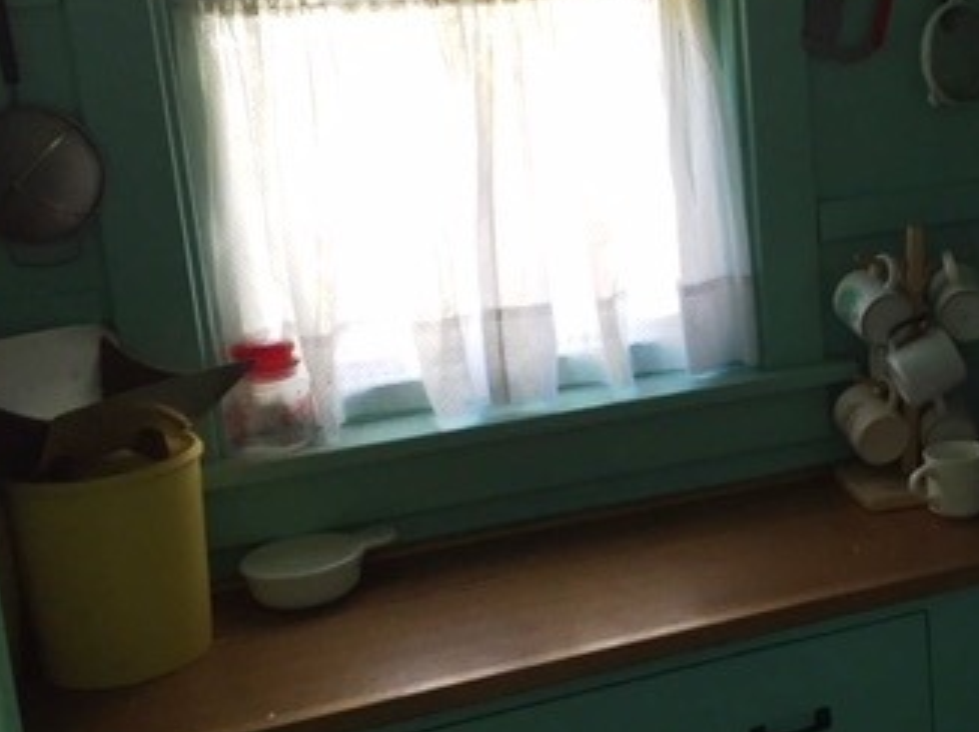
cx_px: 871
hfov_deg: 32.2
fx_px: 1611
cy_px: 291
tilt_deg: -12.8
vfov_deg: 25.6
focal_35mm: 57
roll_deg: +2.6
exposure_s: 1/30
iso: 50
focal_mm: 4.15
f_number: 2.2
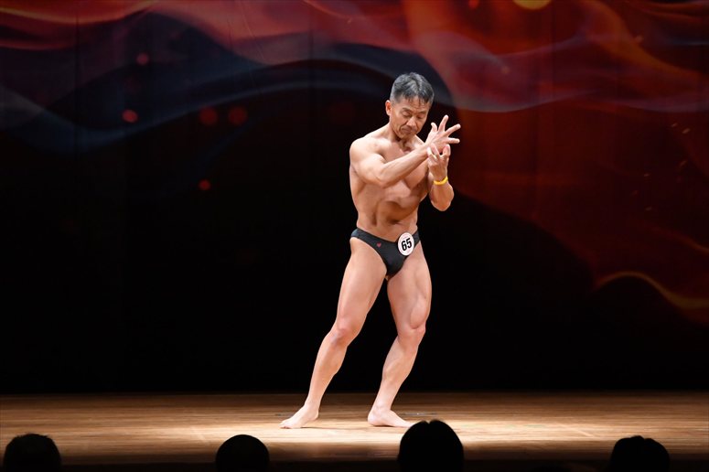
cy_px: 236
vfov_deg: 6.1
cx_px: 354
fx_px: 4429
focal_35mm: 225
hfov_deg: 9.2
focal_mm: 150
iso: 4000
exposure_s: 1/400
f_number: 5.6
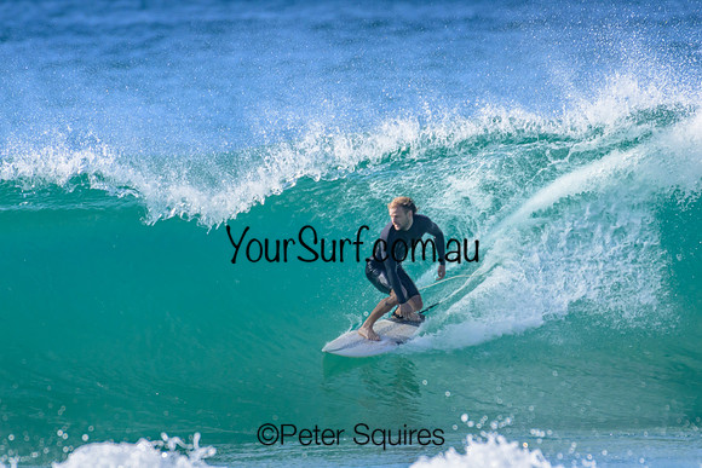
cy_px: 234
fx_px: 19504
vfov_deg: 1.4
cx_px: 351
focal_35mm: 1000
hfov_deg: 2.1
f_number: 11
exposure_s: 1/2000
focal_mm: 1000
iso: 1800
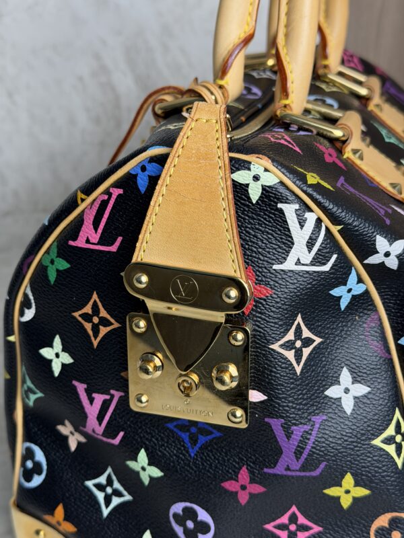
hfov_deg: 30.3
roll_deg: -2.5
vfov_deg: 39.7
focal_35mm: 48
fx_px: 747
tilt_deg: -22.3
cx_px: 202
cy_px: 269
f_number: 1.78
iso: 80
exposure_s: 1/120
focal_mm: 6.76
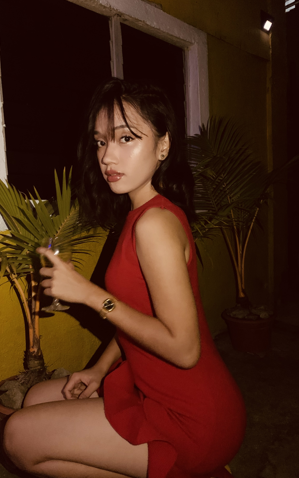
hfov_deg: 44.4
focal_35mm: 28
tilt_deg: -2.7
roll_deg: +2.3
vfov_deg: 66.5
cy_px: 237
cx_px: 127
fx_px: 365
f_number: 1.8
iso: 1250
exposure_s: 1/15
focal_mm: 4.25
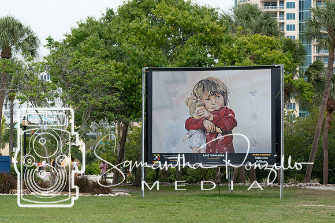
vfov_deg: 13.0
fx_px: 982
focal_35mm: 105
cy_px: 112
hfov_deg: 19.4
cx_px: 168
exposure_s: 1/640
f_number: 6.3
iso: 200
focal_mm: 70
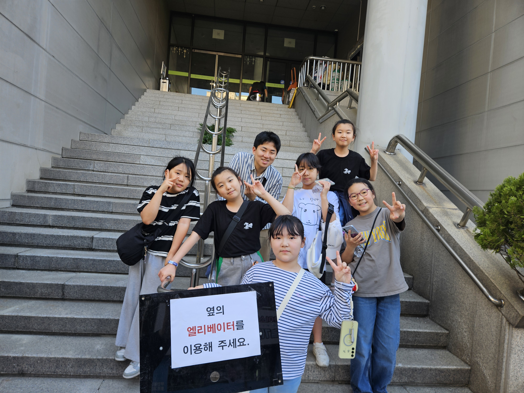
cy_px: 196
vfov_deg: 58.9
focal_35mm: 23
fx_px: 348
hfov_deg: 73.9
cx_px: 262
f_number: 1.8
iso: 25
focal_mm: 5.4
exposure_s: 1/151
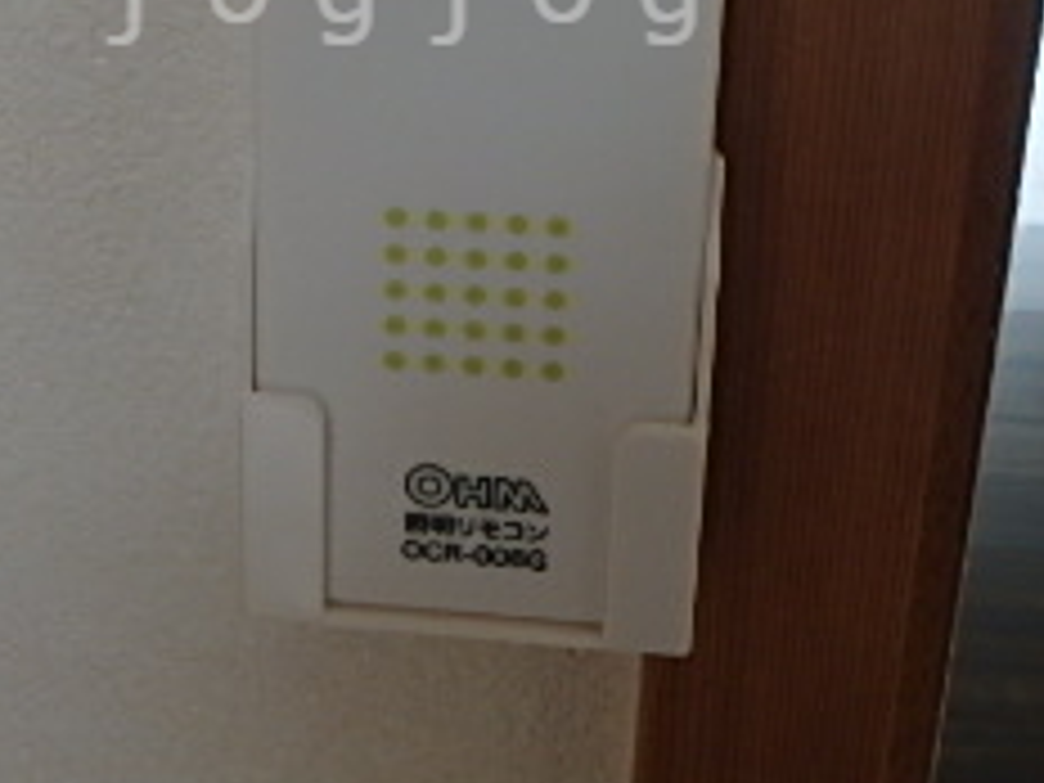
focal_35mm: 58
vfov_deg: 24.1
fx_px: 1749
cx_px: 414
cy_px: -9
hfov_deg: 33.1
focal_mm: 3.7
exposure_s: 1/60
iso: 160
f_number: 3.5
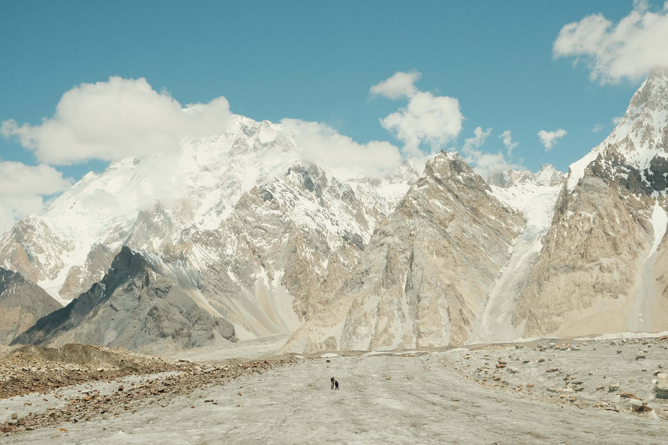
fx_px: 909
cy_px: 222
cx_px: 334
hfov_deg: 40.3
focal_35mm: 49
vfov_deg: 27.5
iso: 640
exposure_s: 1/480
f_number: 14
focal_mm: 32.9
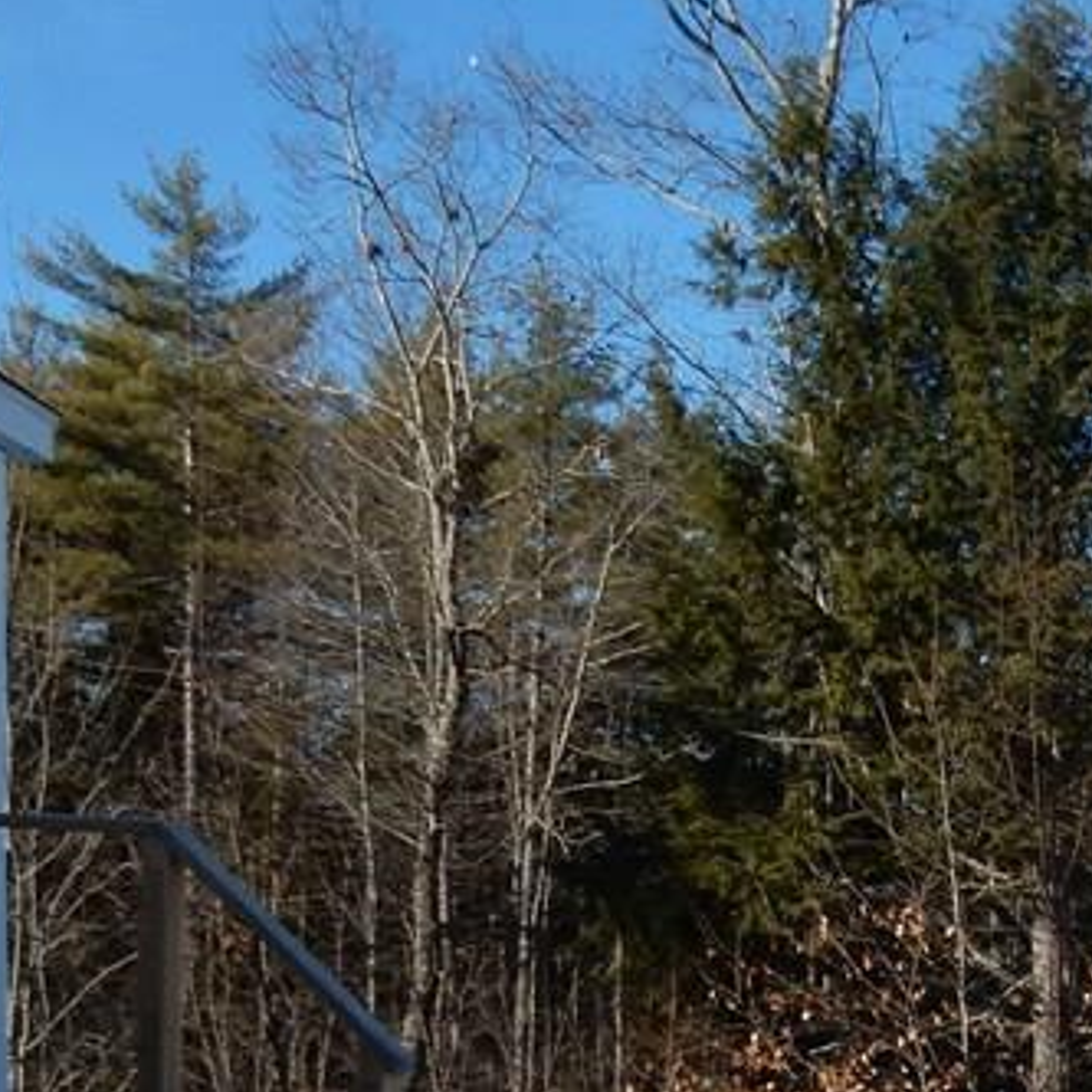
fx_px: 2427
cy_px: 1125
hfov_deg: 21.9
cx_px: 1554
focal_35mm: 68
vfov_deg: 24.1
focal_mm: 4.5
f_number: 3.7
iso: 125
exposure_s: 1/1600
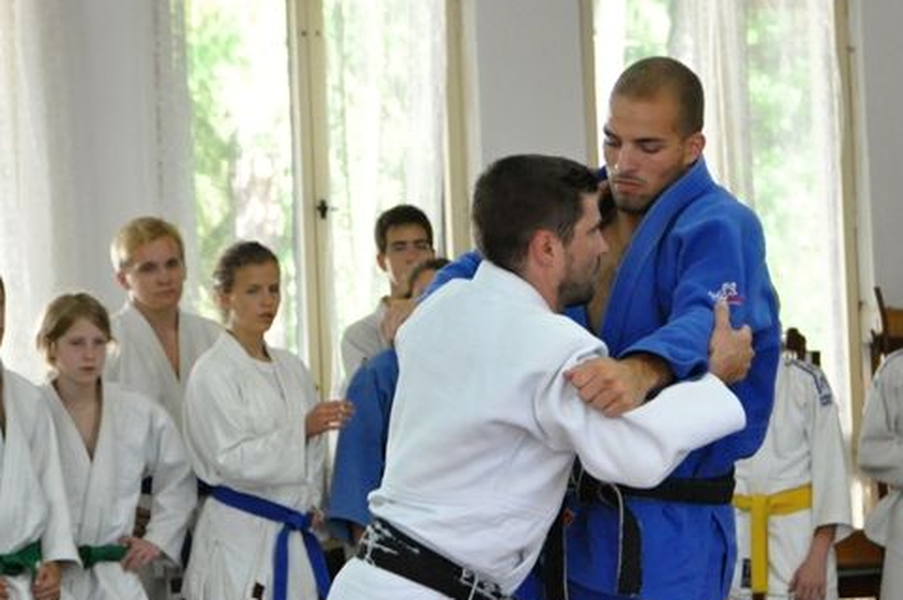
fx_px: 4009
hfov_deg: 12.8
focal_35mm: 160
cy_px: 515
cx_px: 617
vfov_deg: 8.5
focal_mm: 50
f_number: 2.8
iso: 2500
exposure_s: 1/400
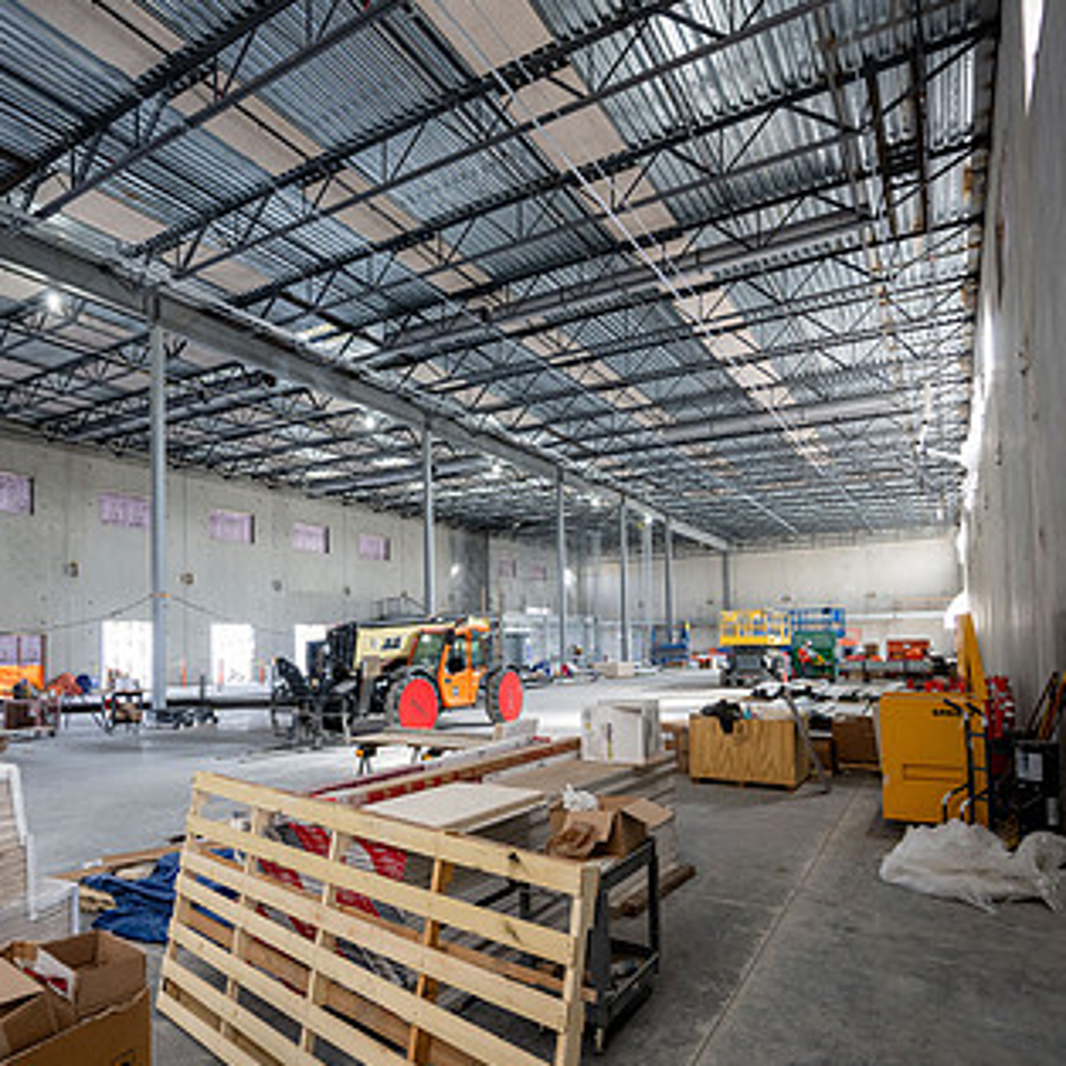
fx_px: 766
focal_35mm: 22
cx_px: 394
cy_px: 620
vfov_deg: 69.2
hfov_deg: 68.4
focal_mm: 14
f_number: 4
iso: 1000
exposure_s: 1/125
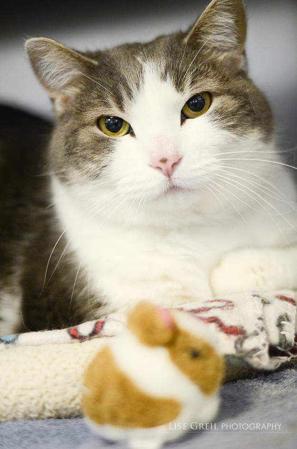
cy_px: 224
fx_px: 932
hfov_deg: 18.1
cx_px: 148
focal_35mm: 75
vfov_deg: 27.0
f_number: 1.4
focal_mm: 50
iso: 800
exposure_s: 1/200
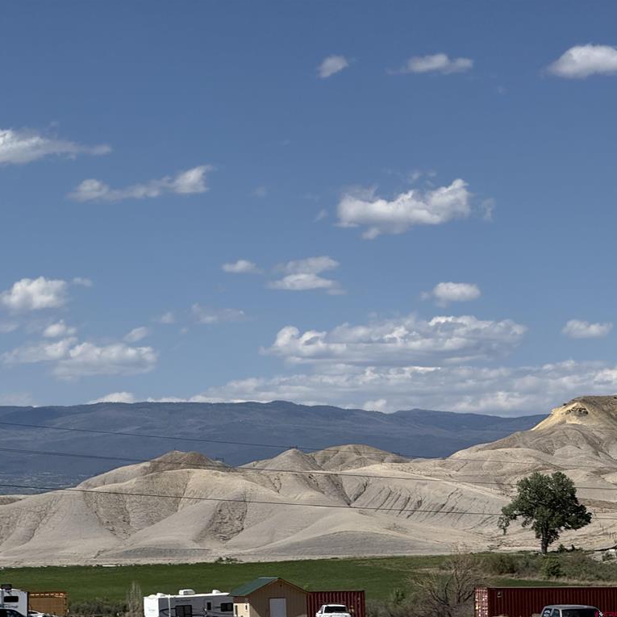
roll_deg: -1.1
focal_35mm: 142
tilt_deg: +4.5
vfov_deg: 12.3
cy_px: 308
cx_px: 213
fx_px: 2864
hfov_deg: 12.3
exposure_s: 1/2817
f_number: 2.8
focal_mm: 15.66
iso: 50
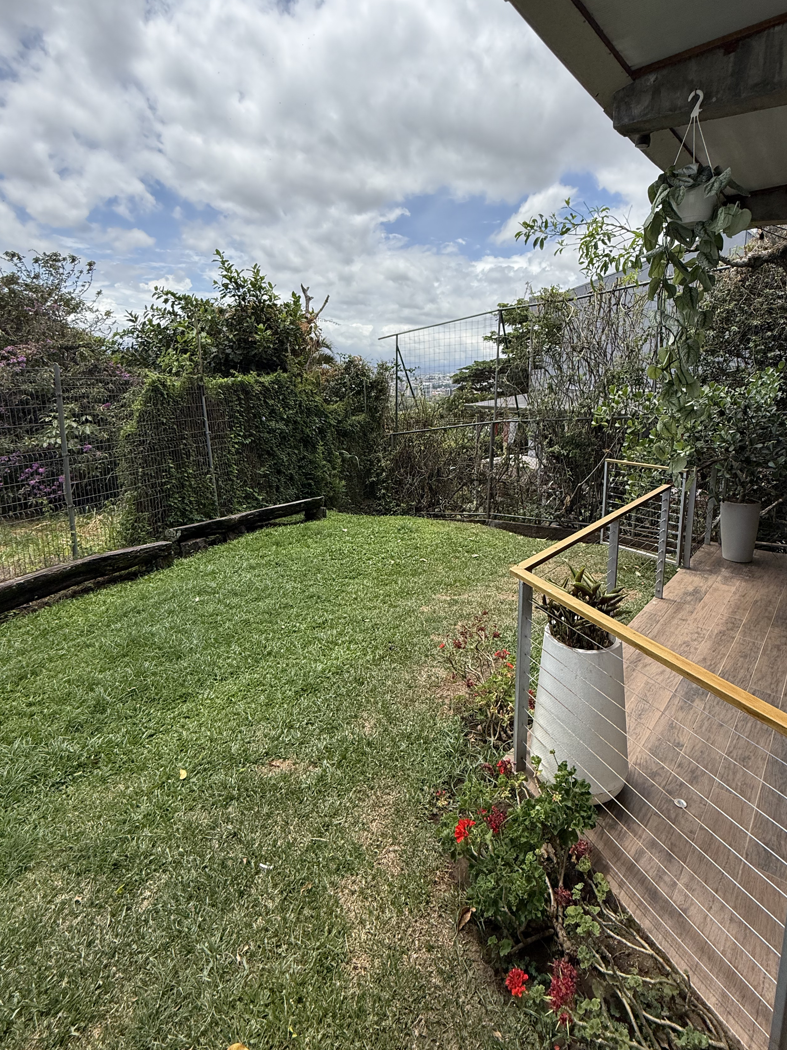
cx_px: 436
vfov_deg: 90.6
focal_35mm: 17
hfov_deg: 74.5
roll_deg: -1.0
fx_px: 515
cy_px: 461
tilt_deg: -8.9
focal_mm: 2.22
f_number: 2.2
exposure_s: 1/2237
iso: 50
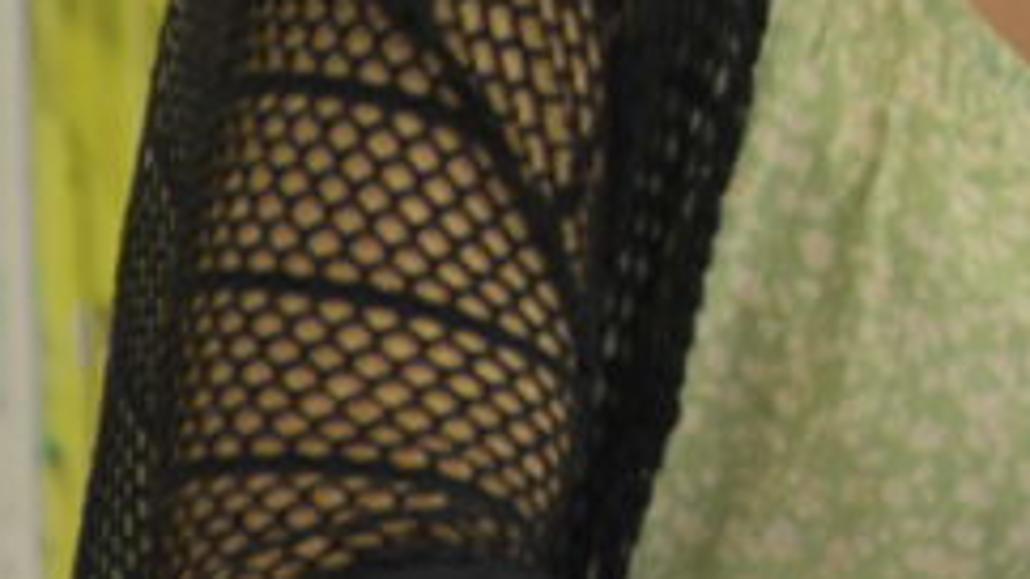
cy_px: -221
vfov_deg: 1.3
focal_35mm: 931
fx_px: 25421
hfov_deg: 2.3
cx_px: 1677
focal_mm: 140
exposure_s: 1/50
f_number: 5.6
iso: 1600
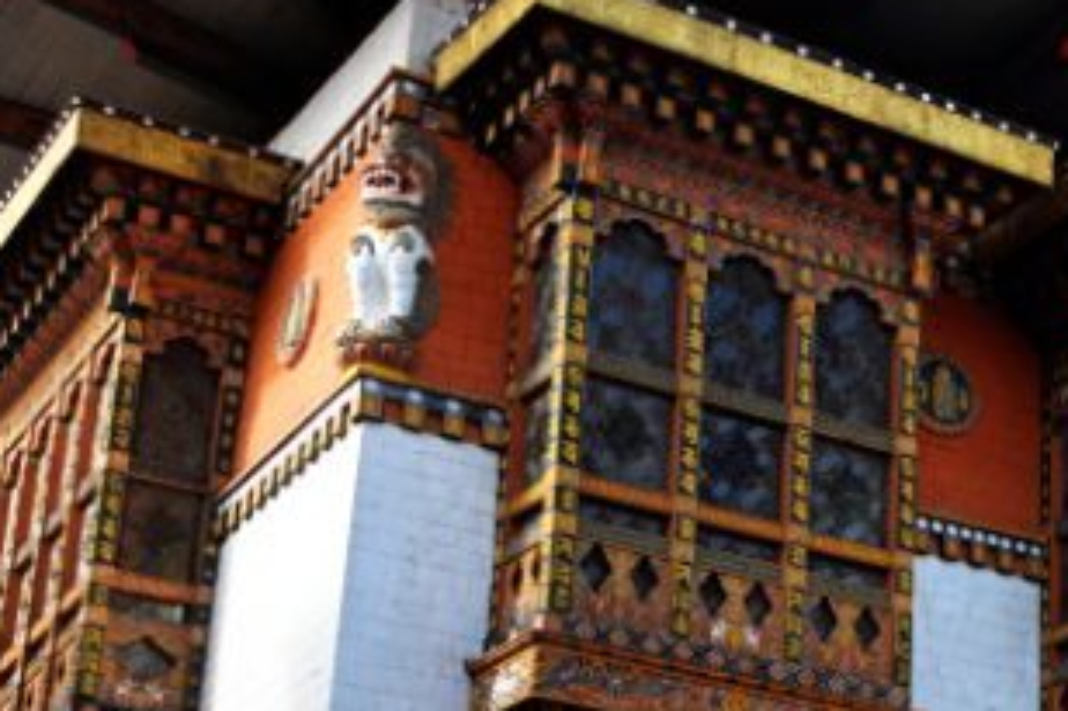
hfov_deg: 20.9
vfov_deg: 14.8
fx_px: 2698
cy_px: 676
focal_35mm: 91
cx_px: 1286
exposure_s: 1/400
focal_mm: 28
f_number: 6.3
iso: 500
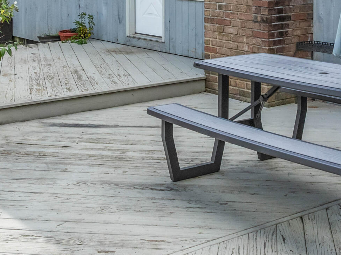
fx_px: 728
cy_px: -53
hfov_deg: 26.3
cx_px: 194
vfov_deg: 18.8
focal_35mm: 74
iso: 260
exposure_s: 1/2500
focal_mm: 12.29
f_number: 2.8
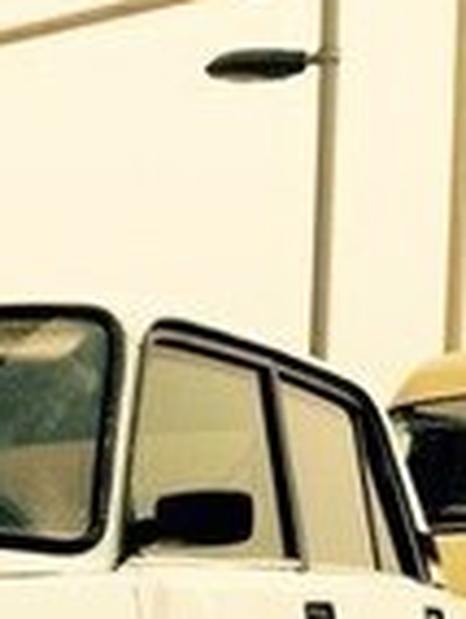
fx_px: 2058
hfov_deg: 12.3
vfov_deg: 15.8
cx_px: -248
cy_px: 920
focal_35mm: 115
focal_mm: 4.12
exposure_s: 1/1869
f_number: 2.4
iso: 50
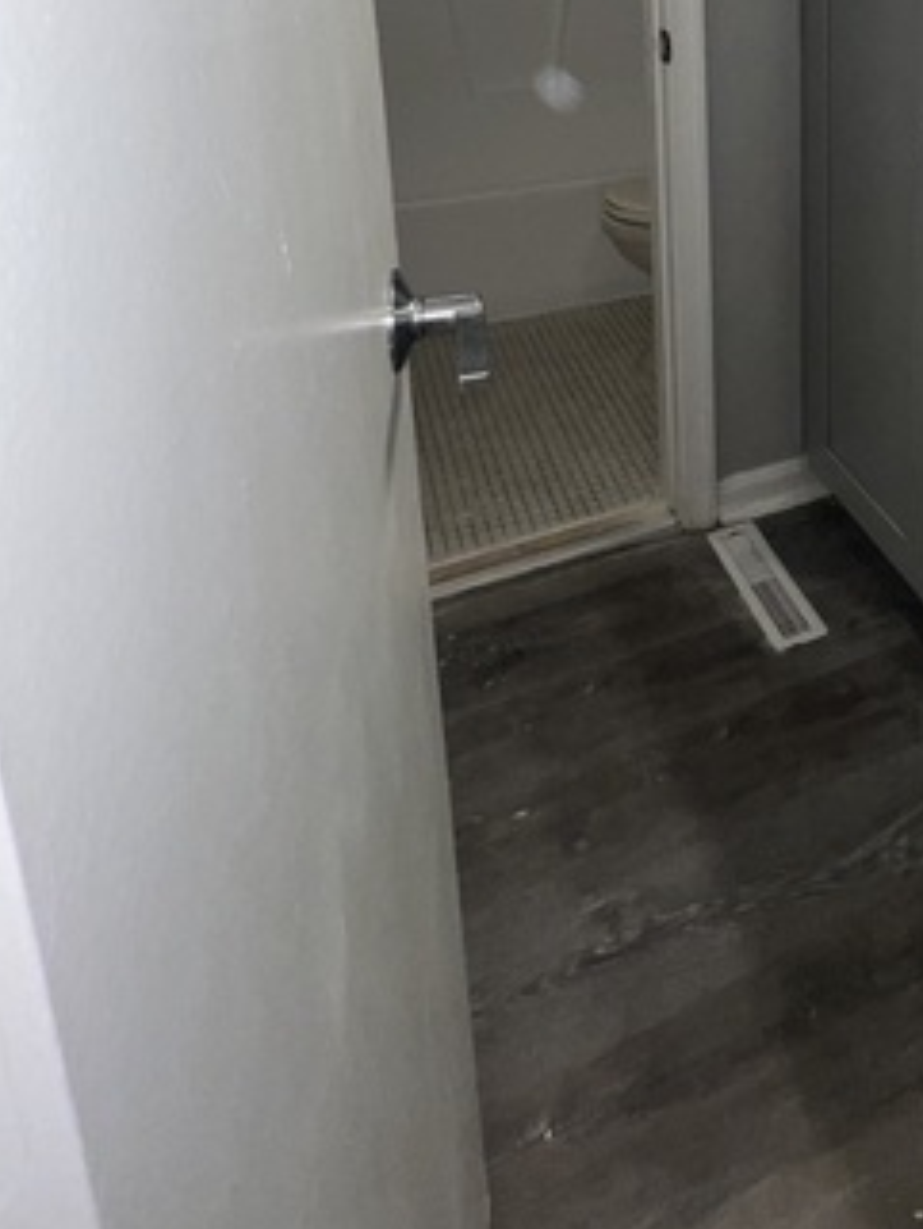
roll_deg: -0.7
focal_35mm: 27
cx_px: 885
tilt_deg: -12.9
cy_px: 98
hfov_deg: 45.0
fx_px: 959
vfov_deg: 55.5
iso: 50
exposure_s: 1/110
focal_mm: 1.57
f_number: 1.8
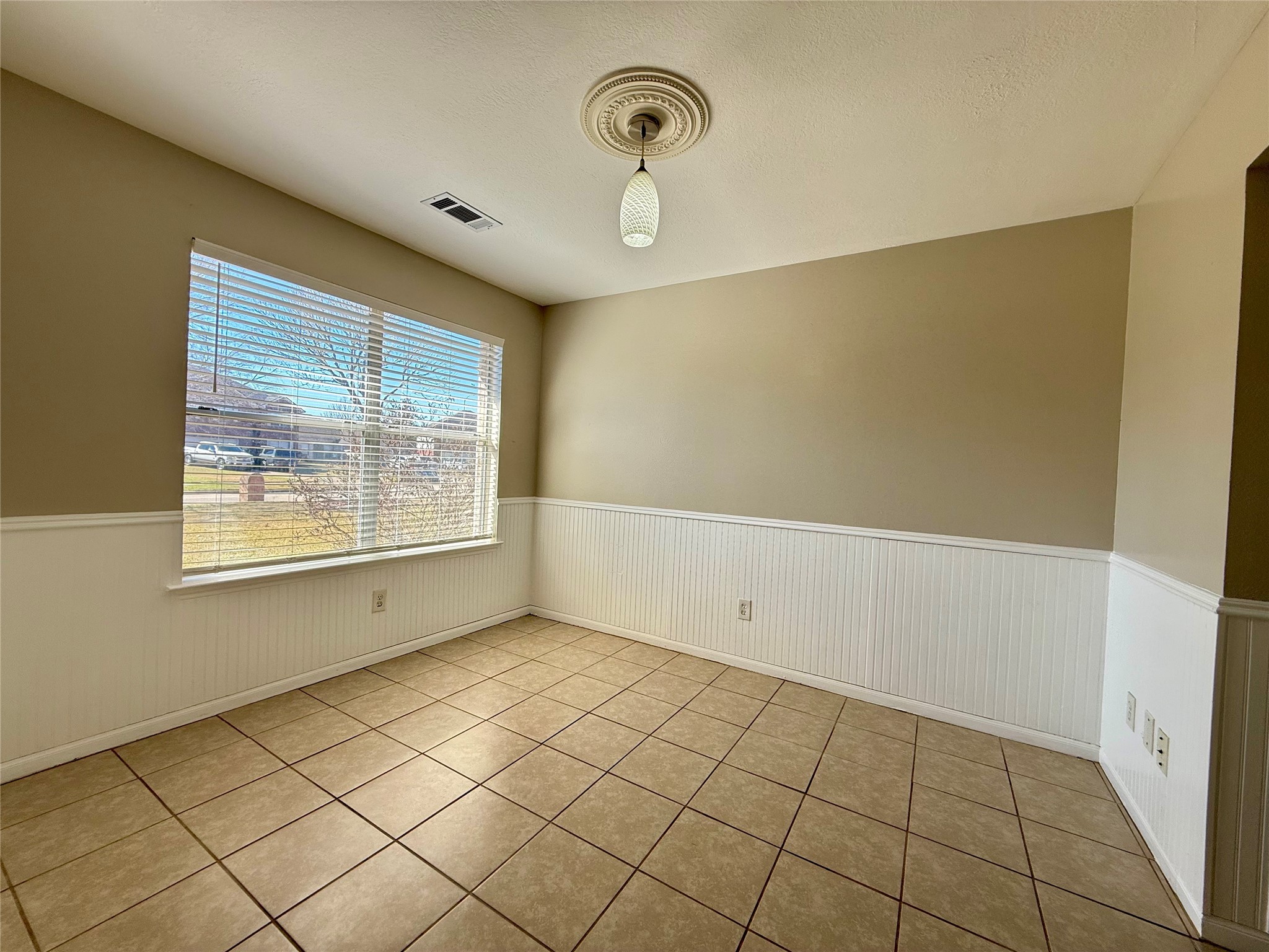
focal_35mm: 14
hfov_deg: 102.1
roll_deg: -2.4
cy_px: 476
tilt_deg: -0.2
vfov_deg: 85.7
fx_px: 513
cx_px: 634
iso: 64
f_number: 2.2
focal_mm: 2.22
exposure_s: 1/197
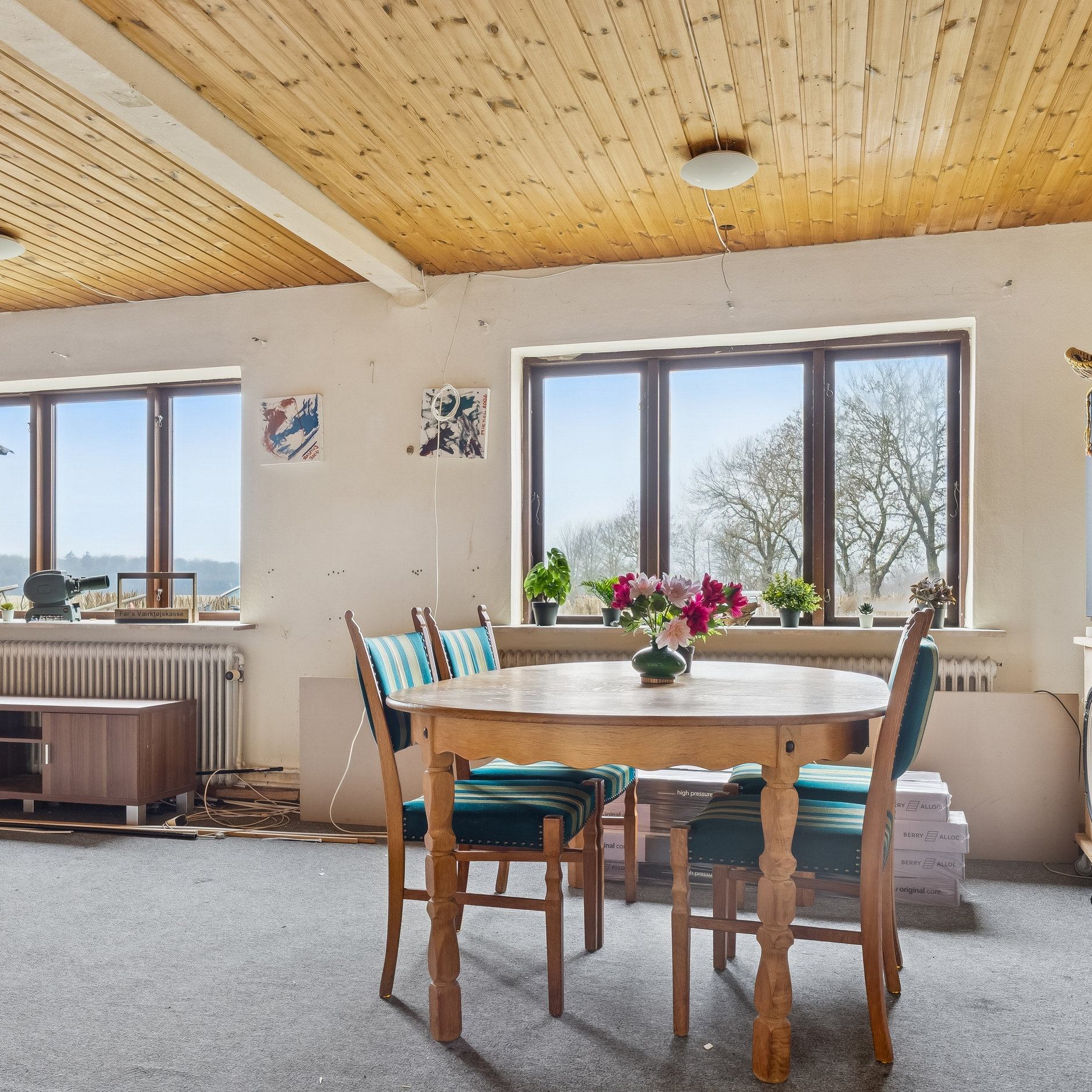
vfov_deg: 53.0
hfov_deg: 53.0
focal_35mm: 31
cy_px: 575
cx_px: 538
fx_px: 1095
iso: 200
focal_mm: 15
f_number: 8
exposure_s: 1/3.33
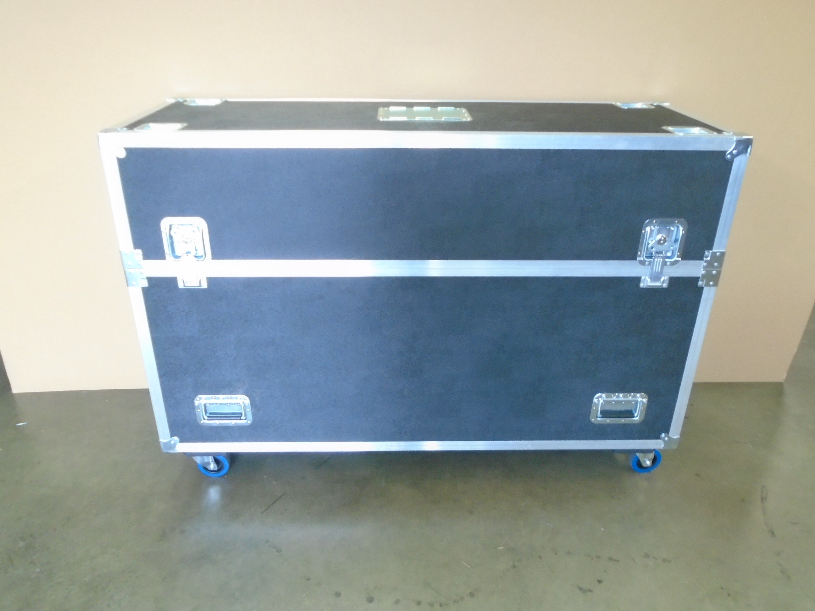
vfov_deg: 53.1
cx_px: 408
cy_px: 306
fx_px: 612
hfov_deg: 67.3
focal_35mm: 26
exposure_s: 1/15
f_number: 3.2
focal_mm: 4.6
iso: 400
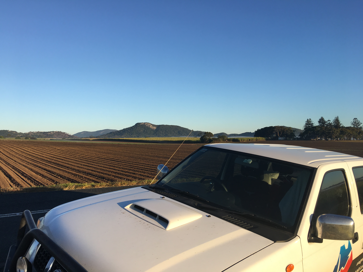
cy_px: 136
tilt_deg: +2.1
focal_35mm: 29
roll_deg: +1.4
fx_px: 304
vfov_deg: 48.2
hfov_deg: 61.7
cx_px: 182
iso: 25
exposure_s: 1/950
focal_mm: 4.15
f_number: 2.2
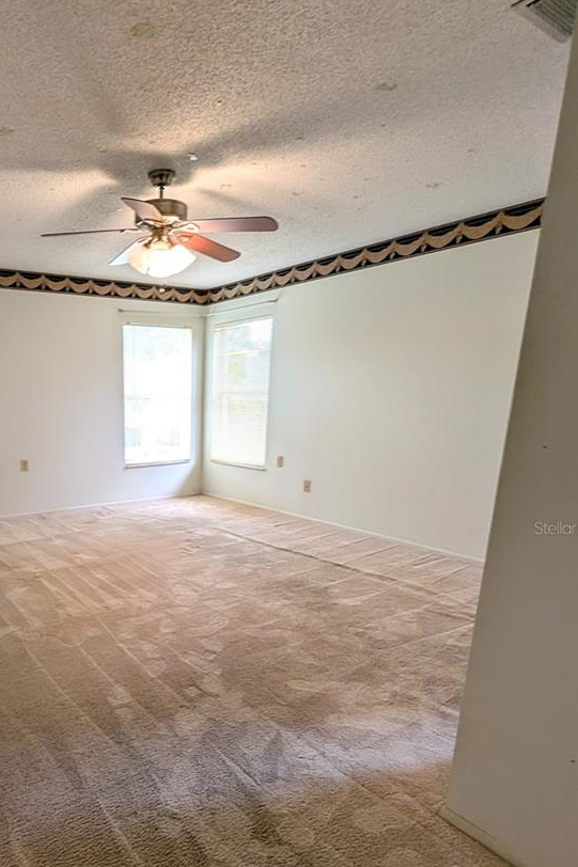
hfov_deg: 57.9
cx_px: 128
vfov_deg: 82.8
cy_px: 527
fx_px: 482
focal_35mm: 20
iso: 95
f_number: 2.2
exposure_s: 1/24
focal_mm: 1.95
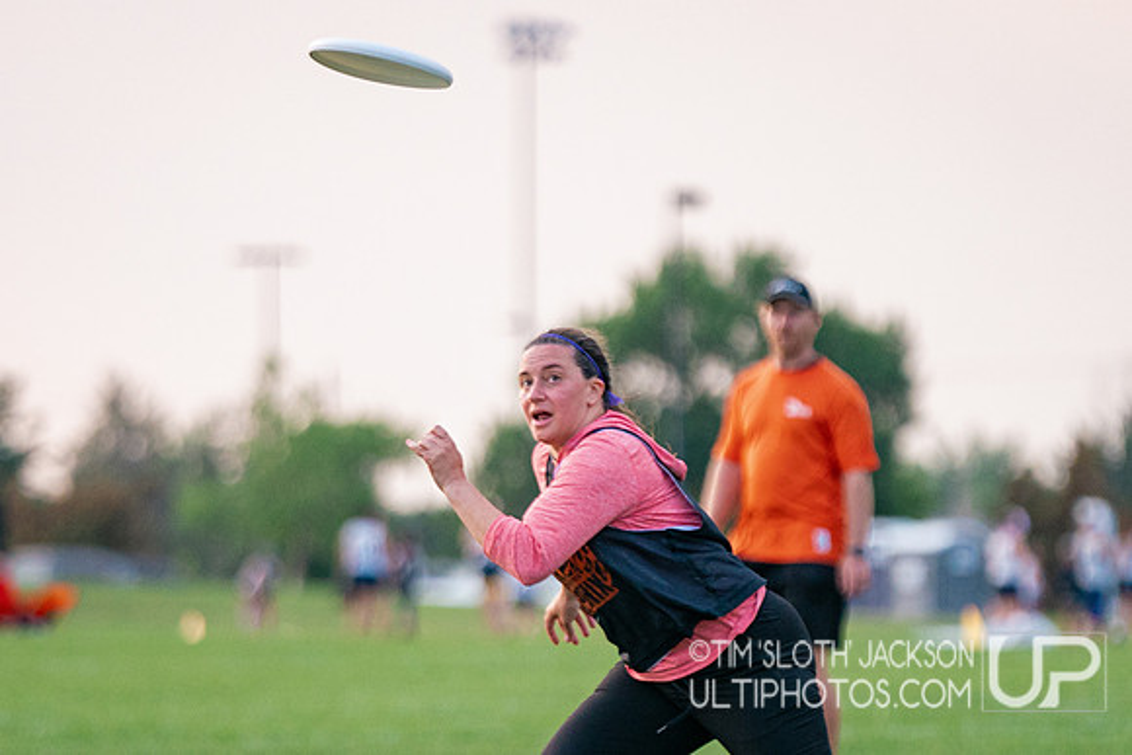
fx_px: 12524
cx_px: 564
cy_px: 512
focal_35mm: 398
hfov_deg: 5.2
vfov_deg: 3.5
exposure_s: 1/2500
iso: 1250
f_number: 2.8
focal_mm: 198
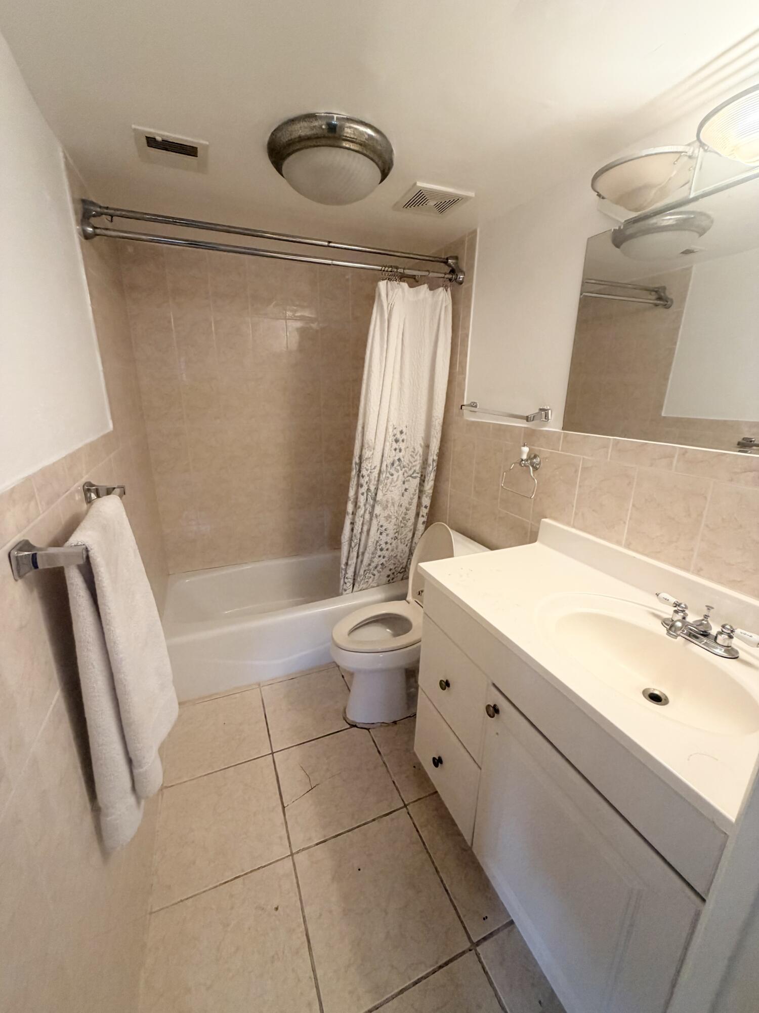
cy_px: 506
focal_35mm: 14
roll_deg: -1.2
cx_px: 380
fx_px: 409
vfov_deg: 102.1
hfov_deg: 85.7
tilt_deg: -16.1
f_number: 2.2
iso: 250
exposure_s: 1/120
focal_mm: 2.22
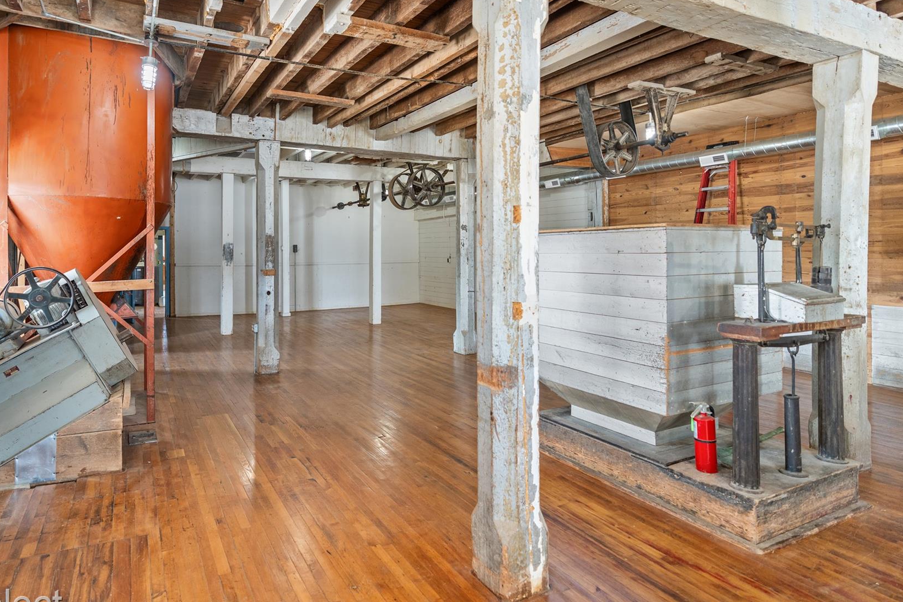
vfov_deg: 61.6
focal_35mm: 20
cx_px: 358
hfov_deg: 82.9
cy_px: 254
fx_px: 501
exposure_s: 1/30
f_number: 2.8
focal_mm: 16
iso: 1000
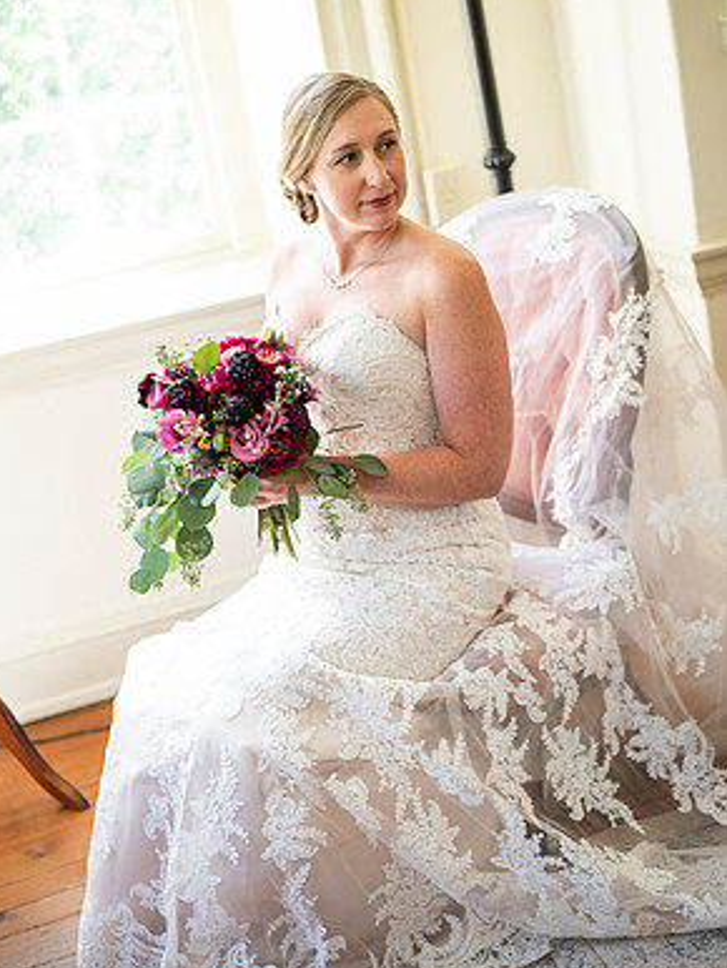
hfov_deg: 26.1
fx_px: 1566
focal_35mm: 56
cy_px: 436
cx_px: 356
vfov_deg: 34.3
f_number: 2.2
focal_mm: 50
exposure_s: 1/400
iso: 640
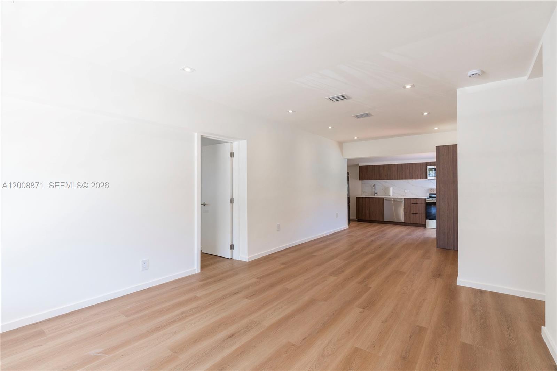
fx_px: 255
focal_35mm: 16
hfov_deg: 95.0
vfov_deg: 72.0
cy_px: 186
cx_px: 278
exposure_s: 1/60
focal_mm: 11
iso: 400
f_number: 5.6
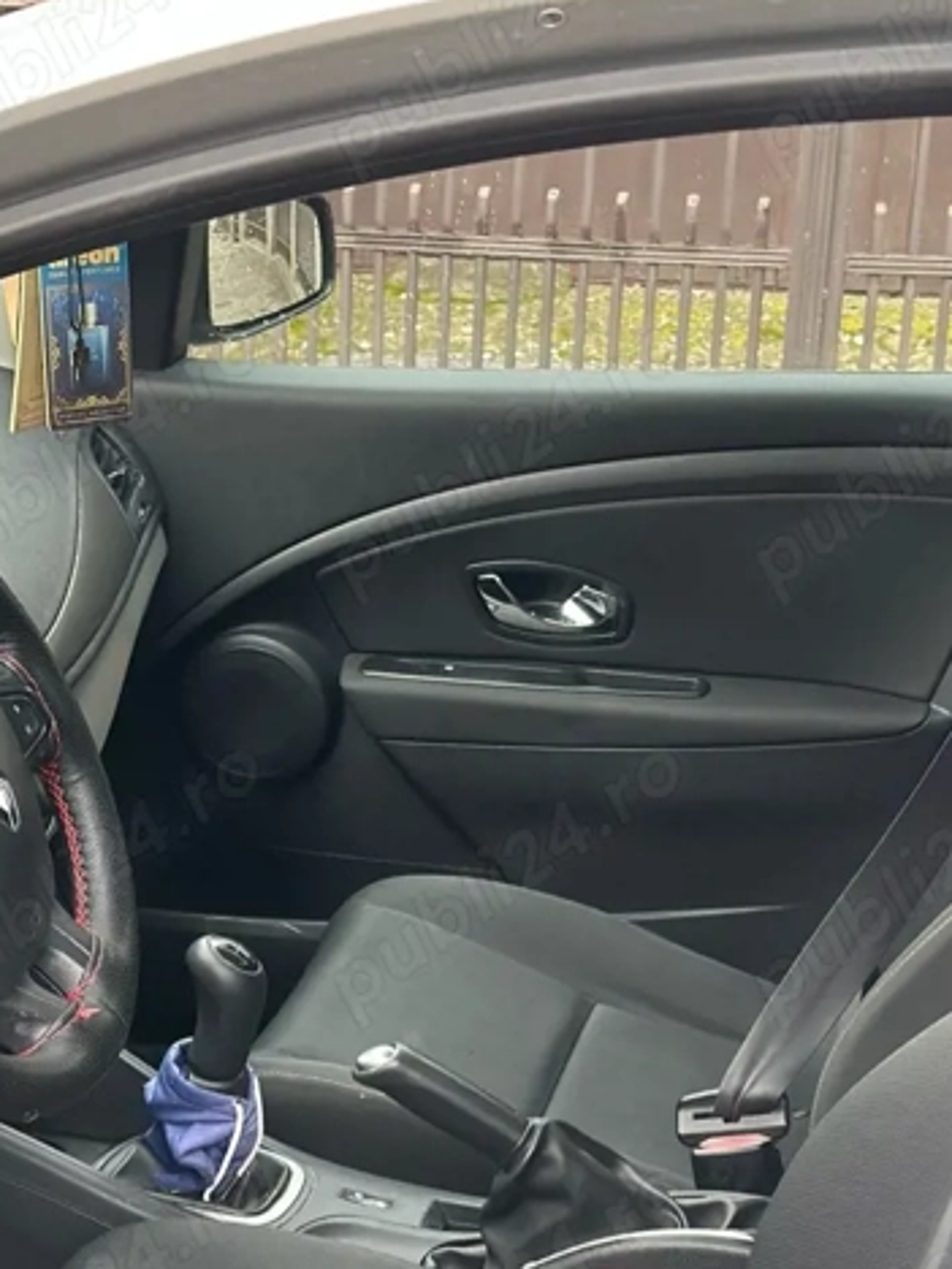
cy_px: 944
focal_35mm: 82
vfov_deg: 23.6
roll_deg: -0.6
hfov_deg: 17.8
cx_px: 193
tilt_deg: -22.1
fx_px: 3007
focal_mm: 6.86
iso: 400
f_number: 1.78
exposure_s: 1/49
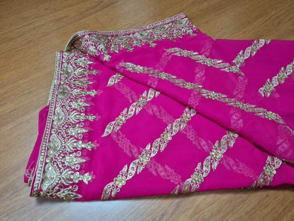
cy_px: 110
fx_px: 221
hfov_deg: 67.3
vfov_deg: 53.1
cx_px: 147
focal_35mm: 26
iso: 320
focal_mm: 5.4
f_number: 1.8
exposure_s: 1/120
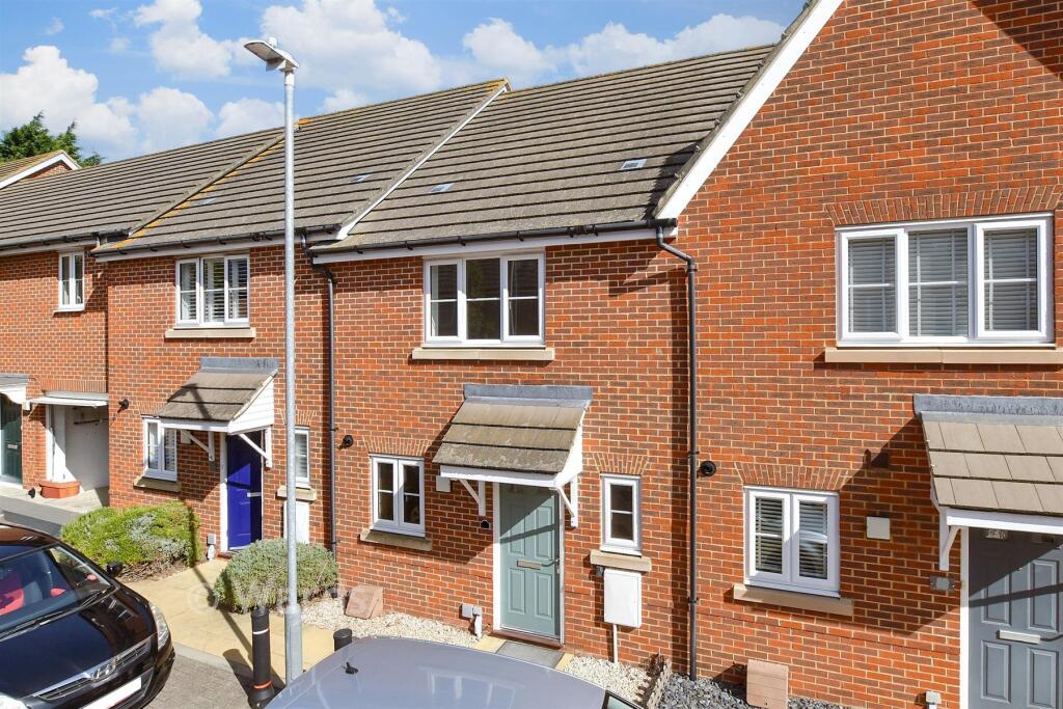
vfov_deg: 77.3
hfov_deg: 100.4
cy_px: 354
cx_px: 532
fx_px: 443
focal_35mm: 15
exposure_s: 1/500
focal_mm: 10
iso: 160
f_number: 8
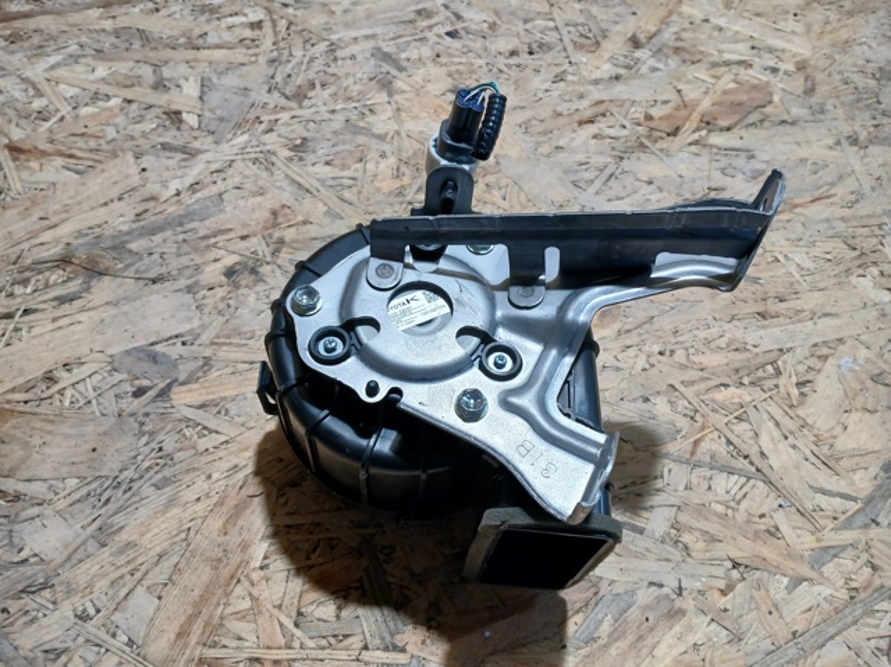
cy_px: 334
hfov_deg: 67.3
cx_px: 446
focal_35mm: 26
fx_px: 669
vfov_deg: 53.0
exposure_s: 1/50
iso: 100
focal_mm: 3.98
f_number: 1.8
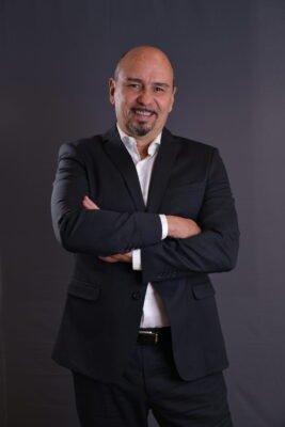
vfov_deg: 39.6
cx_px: 142
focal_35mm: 50
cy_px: 214
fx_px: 593
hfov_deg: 27.0
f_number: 4
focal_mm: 50
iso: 250
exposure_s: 1/160
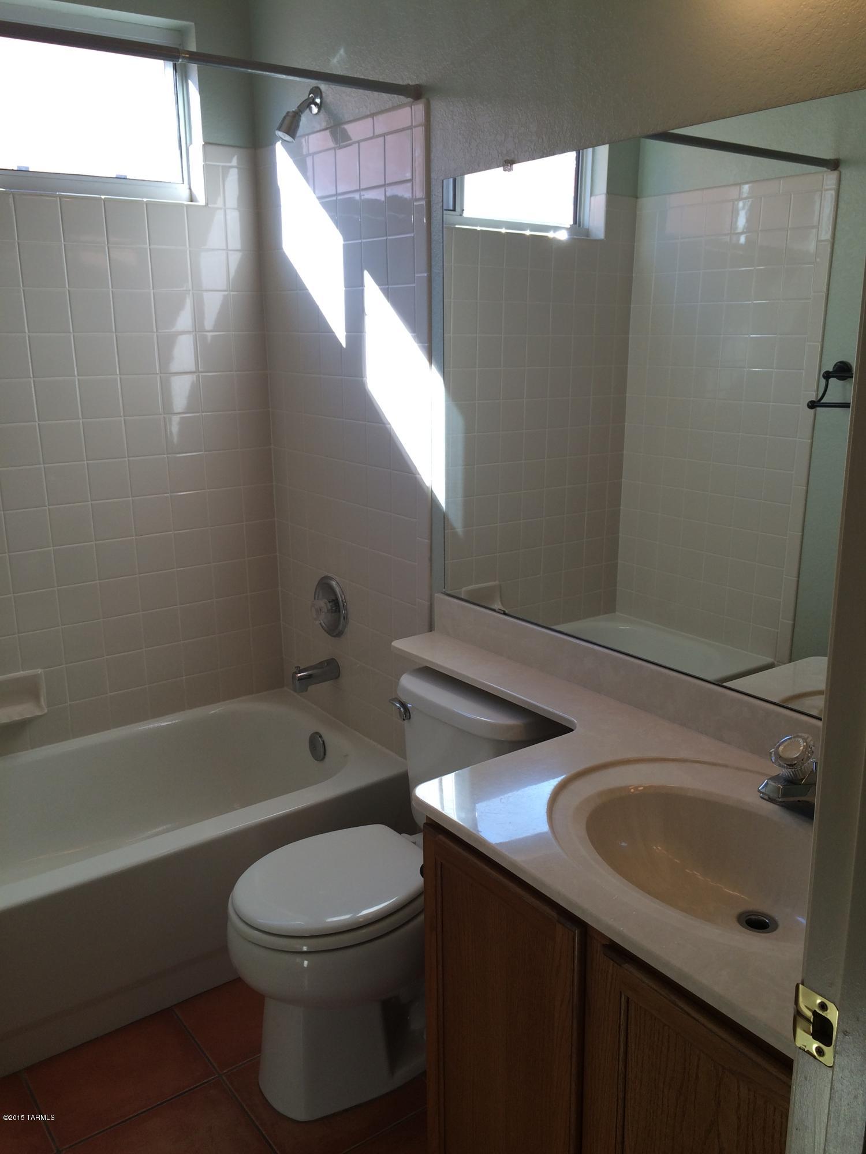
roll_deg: +1.5
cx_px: 433
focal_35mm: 29
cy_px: 577
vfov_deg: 61.7
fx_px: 967
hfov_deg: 48.2
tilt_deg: -14.2
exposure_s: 1/120
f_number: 2.2
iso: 32
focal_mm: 4.15
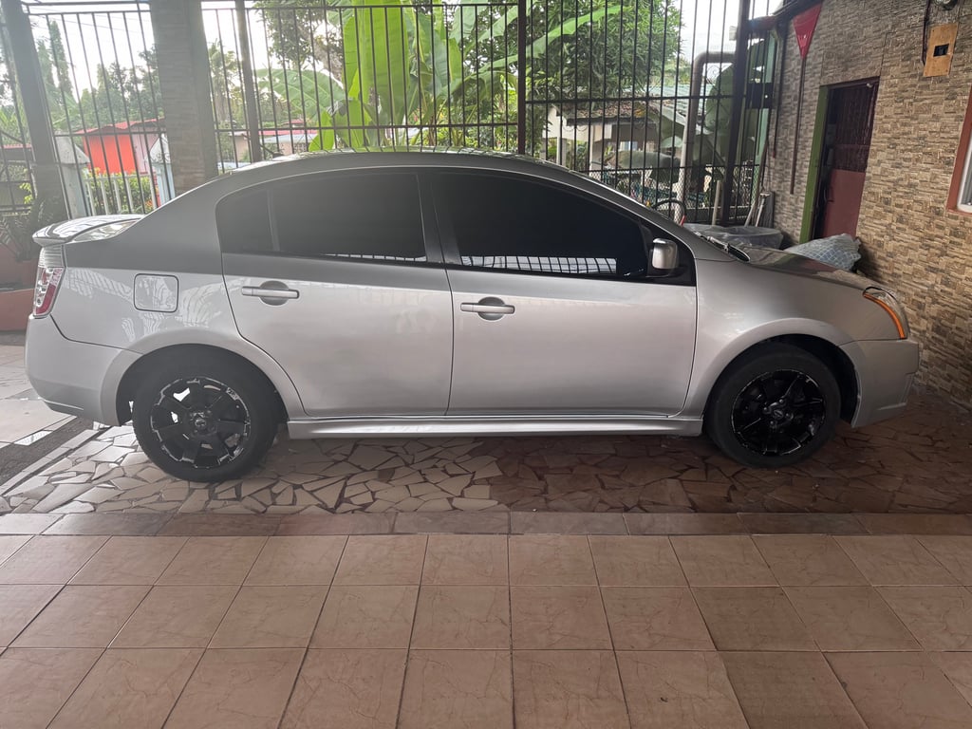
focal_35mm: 24
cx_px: 486
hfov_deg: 71.6
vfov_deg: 56.8
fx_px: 674
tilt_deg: -18.9
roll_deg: +0.6
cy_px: 364
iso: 250
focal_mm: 6.76
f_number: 1.78
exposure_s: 1/60
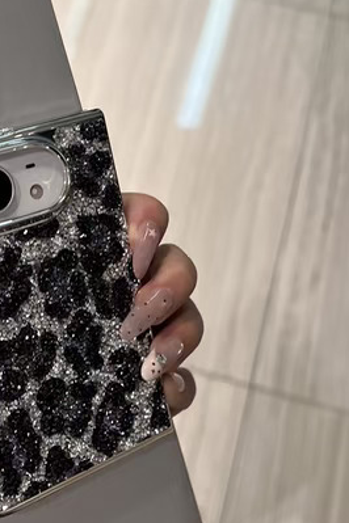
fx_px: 800
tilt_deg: -63.8
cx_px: 83
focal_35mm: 55
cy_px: 286
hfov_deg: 24.3
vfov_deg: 36.2
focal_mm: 5.7
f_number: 1.5
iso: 160
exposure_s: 1/50
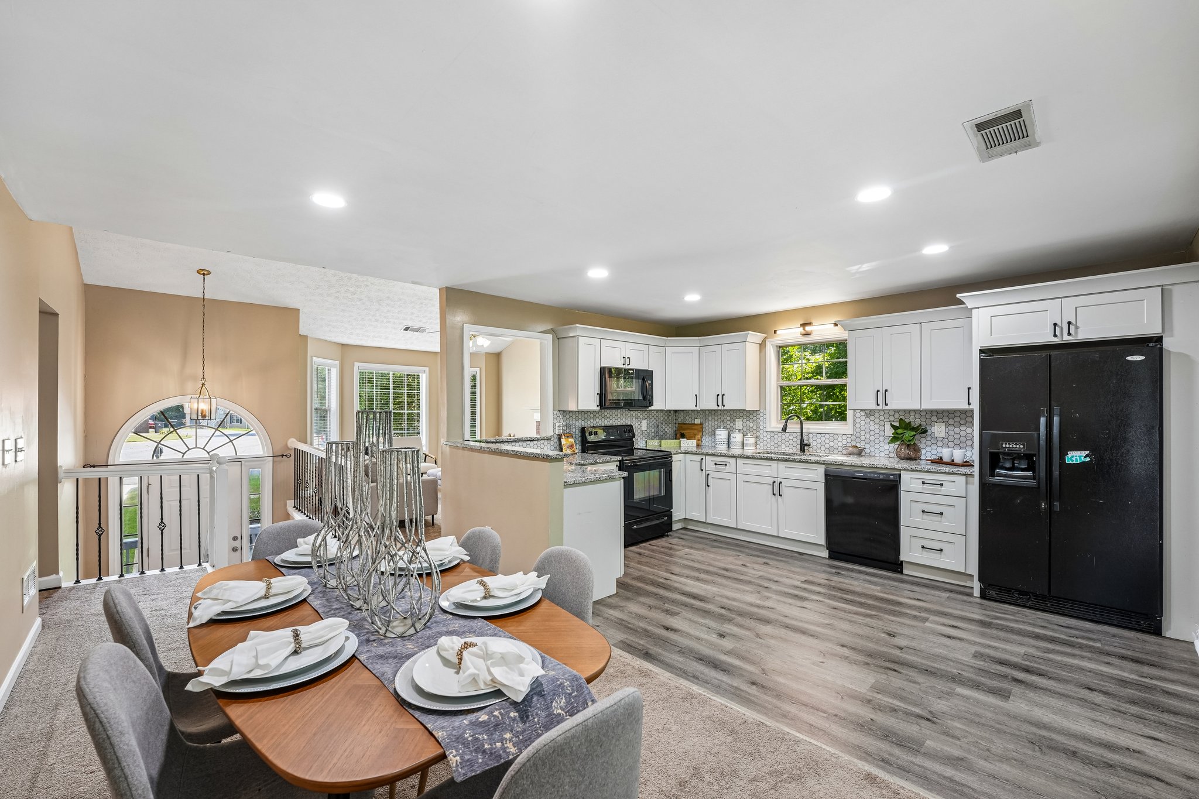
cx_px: 600
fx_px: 466
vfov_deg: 81.2
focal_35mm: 14
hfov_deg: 104.3
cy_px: 400
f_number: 8
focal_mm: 14
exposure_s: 1/13
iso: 320
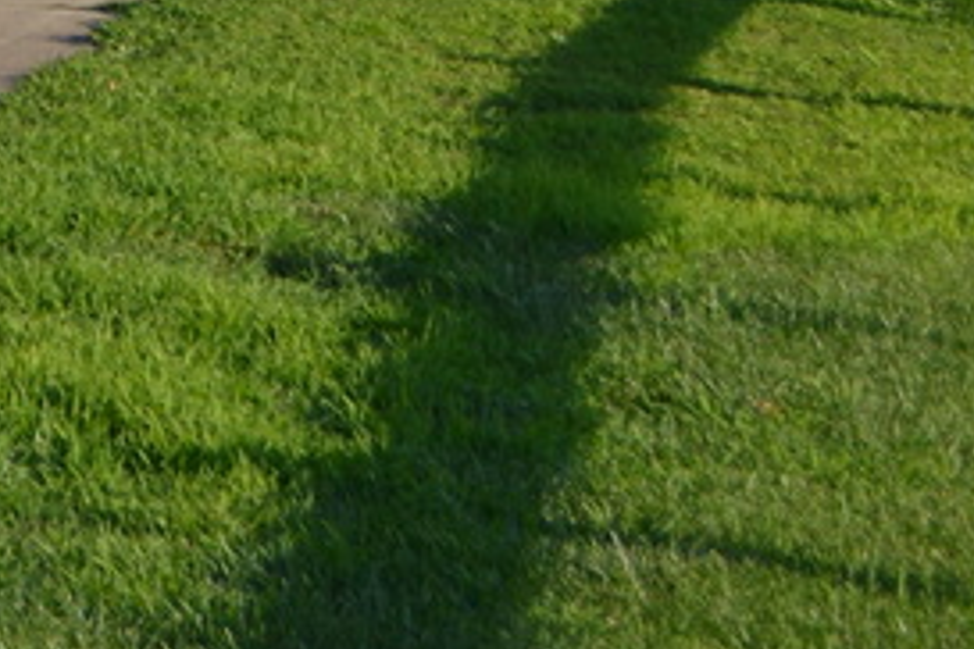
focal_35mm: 196
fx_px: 5302
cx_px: -1827
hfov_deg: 8.8
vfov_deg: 6.8
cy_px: -578
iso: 100
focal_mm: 22
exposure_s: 1/200
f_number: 7.1
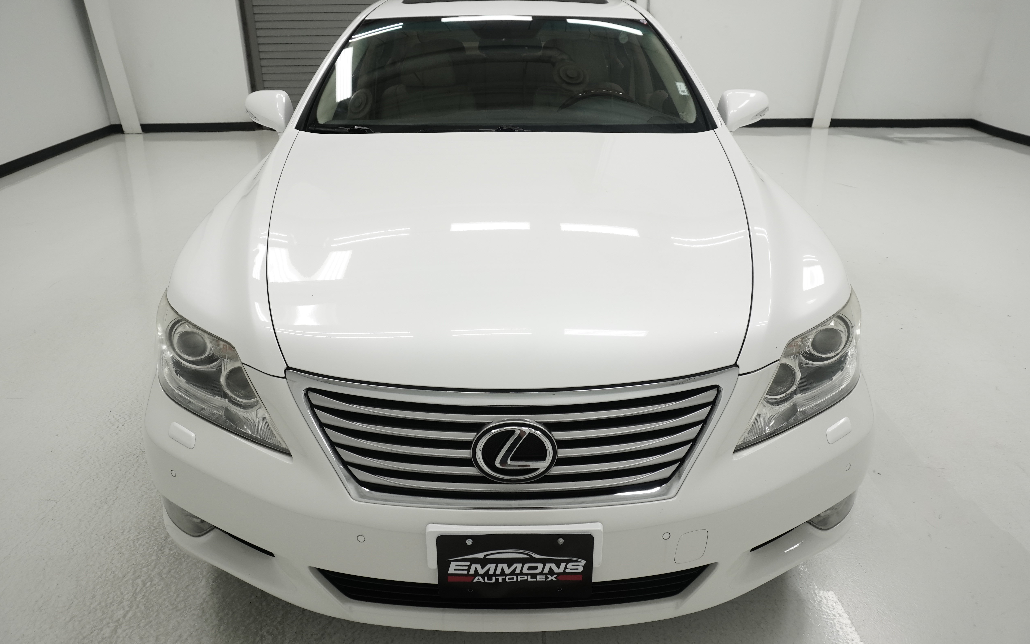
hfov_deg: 72.5
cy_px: 308
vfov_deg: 49.3
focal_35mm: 25
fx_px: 702
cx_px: 512
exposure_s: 1/200
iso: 400
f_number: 5.6
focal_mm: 16
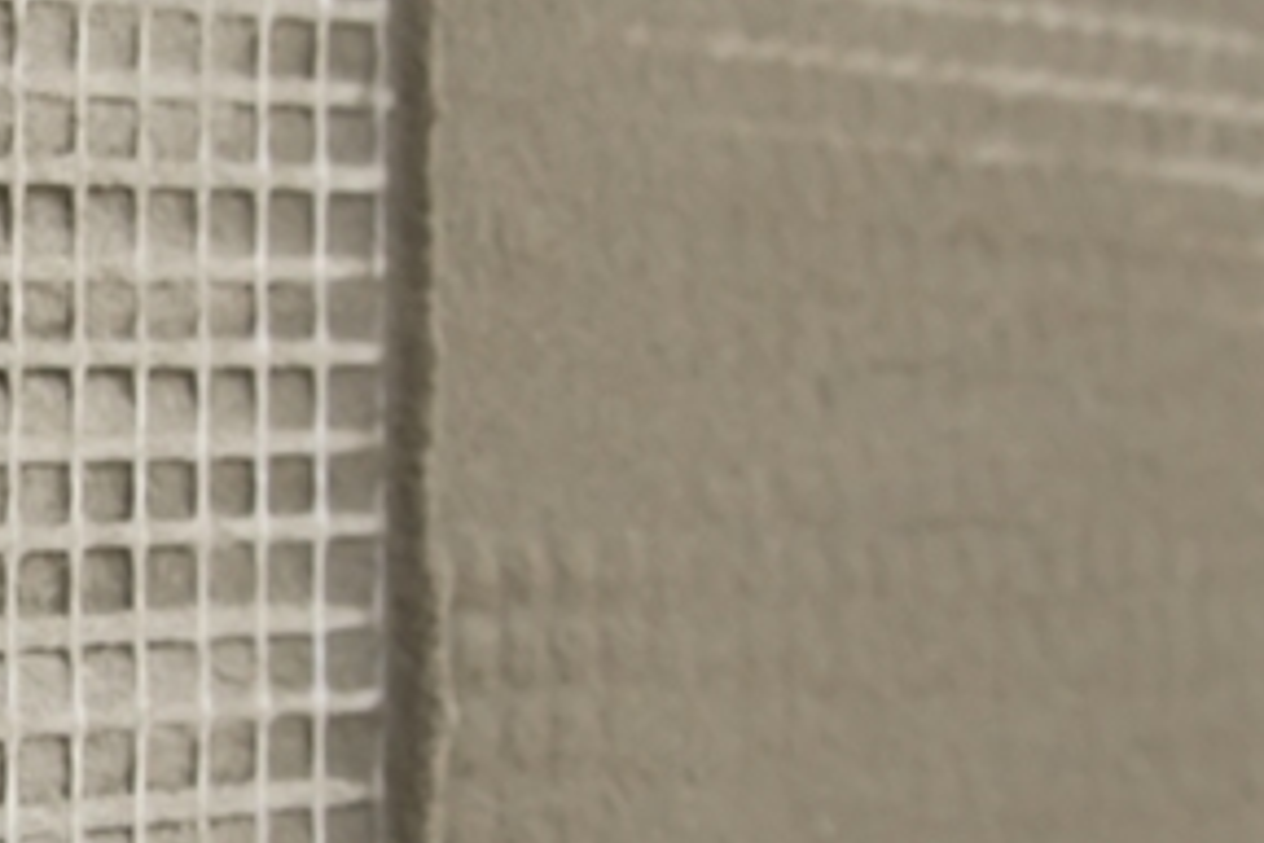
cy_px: 531
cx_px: -369
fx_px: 4634
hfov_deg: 14.9
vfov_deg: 10.4
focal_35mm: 132
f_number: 8
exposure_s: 1/100
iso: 400
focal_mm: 22
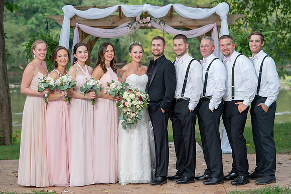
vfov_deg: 14.6
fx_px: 757
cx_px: 146
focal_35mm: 94
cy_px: 92
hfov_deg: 21.8
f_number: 4
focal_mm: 87
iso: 320
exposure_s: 1/200
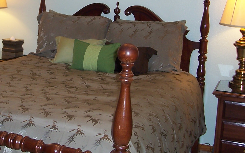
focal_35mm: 66
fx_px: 441
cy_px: 27
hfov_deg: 30.3
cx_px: 48
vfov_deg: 19.5
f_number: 2.7
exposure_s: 1/60
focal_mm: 5.6
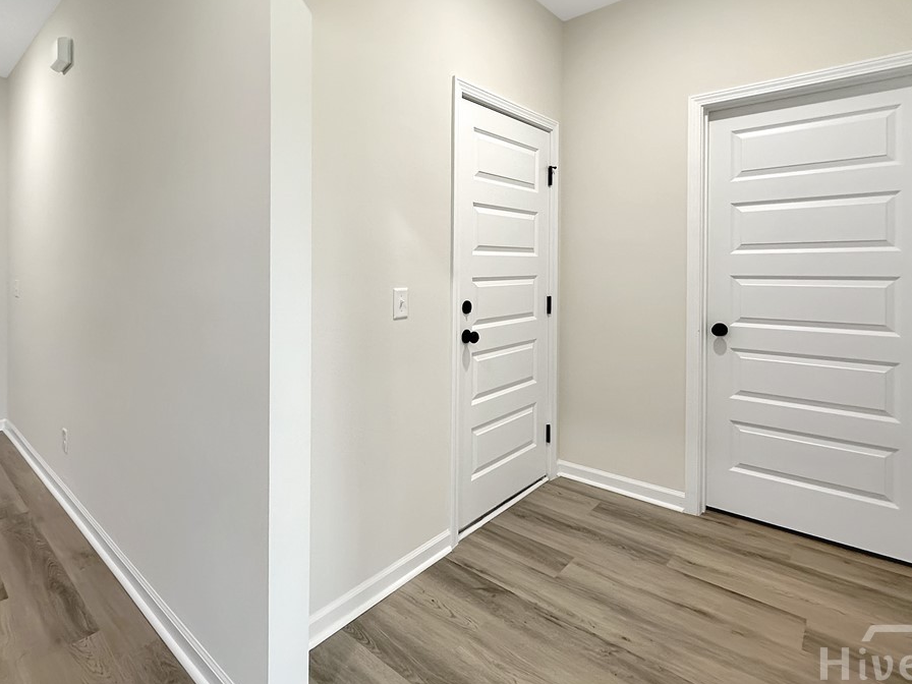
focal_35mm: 16
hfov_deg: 94.5
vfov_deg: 78.1
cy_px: 354
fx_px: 422
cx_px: 439
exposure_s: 1/120
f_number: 2.2
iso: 200
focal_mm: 2.22
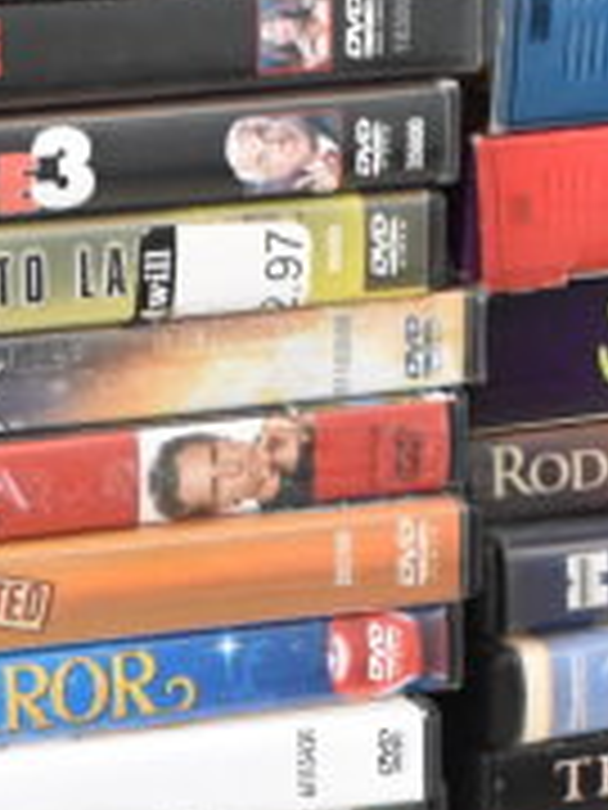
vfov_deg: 9.7
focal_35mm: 198
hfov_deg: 7.4
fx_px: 4647
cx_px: -23
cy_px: 1168
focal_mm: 27
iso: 2000
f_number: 4
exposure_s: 1/40
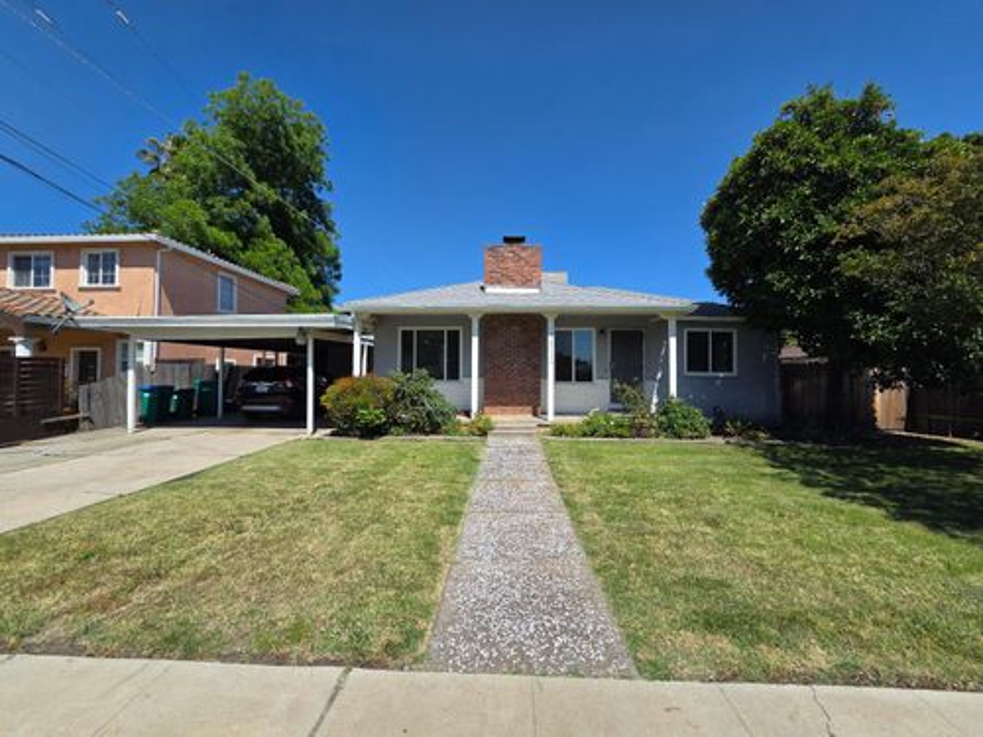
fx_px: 369
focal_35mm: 13
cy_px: 368
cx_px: 492
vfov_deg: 89.9
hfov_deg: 106.2
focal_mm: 2.2
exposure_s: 1/2321
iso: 50
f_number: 2.2
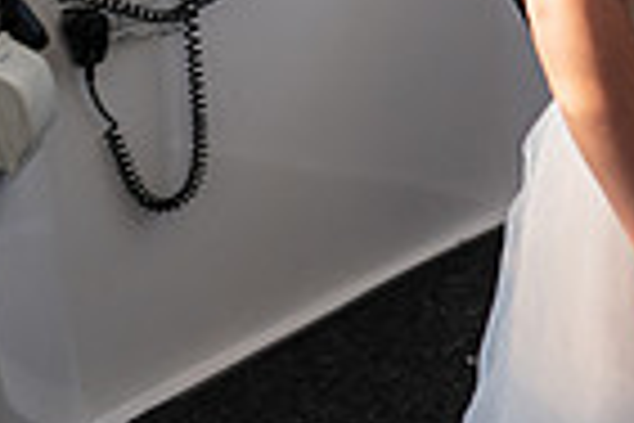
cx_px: 1155
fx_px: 1867
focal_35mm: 106
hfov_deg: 16.2
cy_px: -218
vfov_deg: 12.3
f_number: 1.4
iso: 125
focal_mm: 24
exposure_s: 1/1000
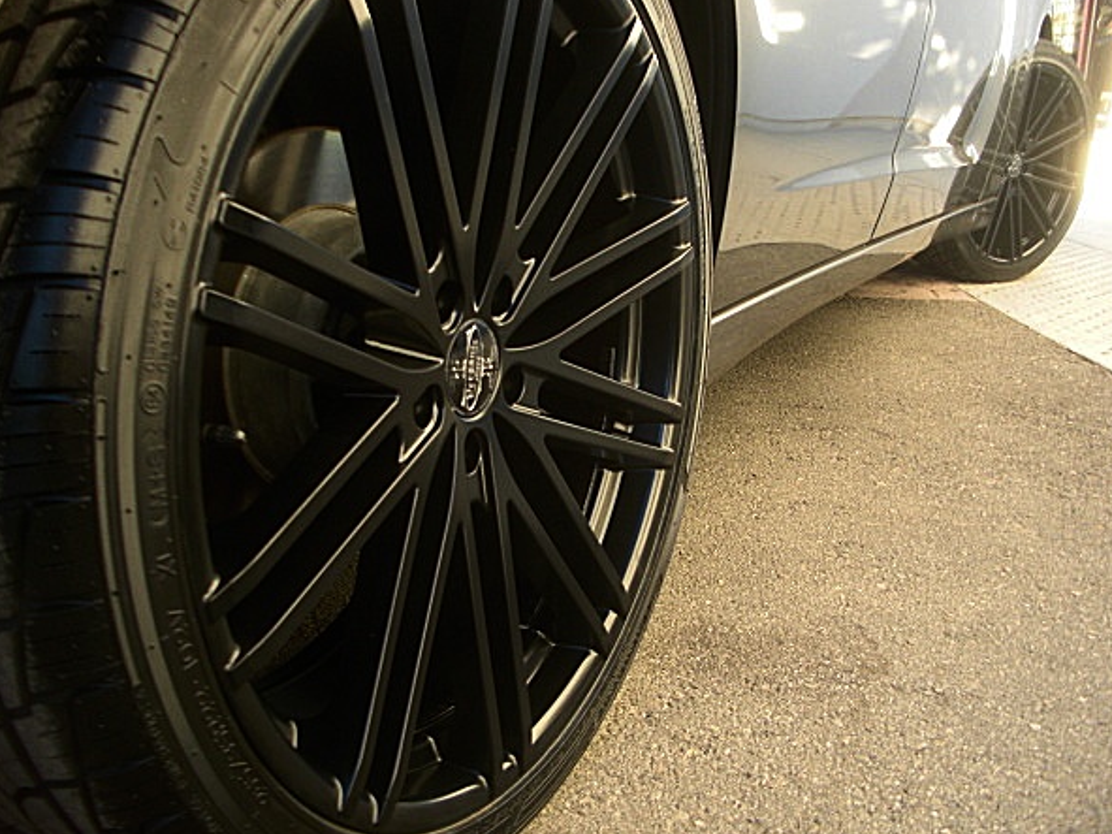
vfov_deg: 36.8
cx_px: 561
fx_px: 1253
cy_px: 412
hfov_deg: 47.9
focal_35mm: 39
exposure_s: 1/100
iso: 100
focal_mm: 6.3
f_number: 2.8
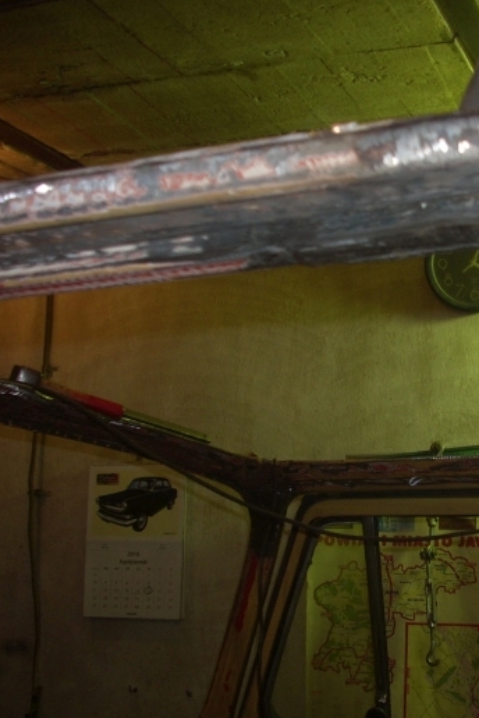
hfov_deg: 23.3
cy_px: 382
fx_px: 1118
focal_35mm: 56
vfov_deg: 35.6
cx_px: 464
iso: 64
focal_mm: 6.2
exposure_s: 1/30
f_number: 2.8
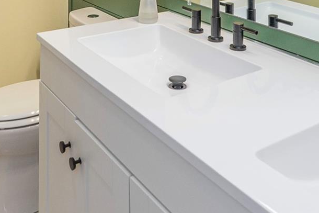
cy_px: -105
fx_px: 417
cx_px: 152
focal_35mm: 47
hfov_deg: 41.9
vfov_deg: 23.2
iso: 320
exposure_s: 1/160
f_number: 7.1
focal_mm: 14
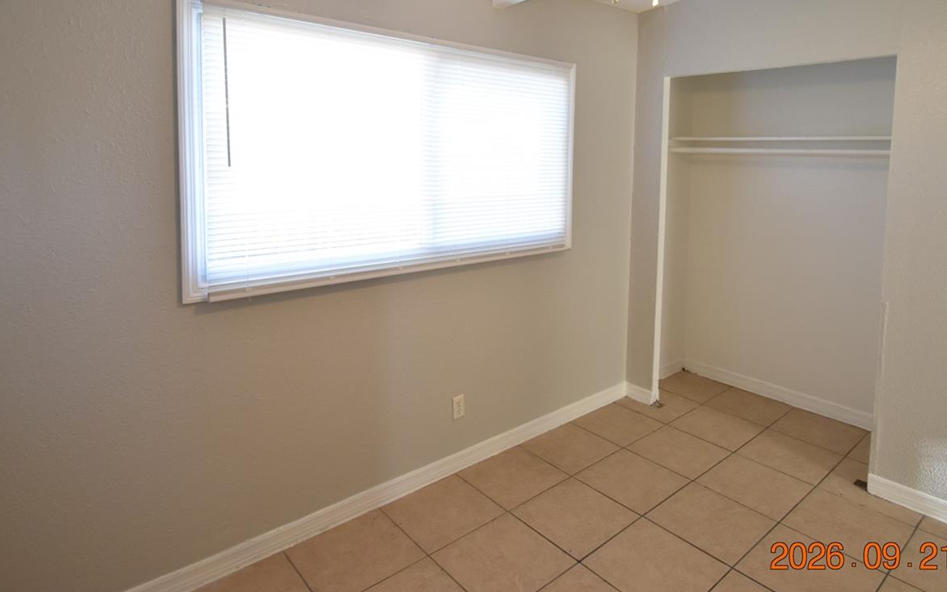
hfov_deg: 81.9
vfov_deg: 55.8
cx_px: 531
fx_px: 542
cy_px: 188
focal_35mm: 21
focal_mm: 10
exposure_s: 1/60
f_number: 3.5
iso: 1000
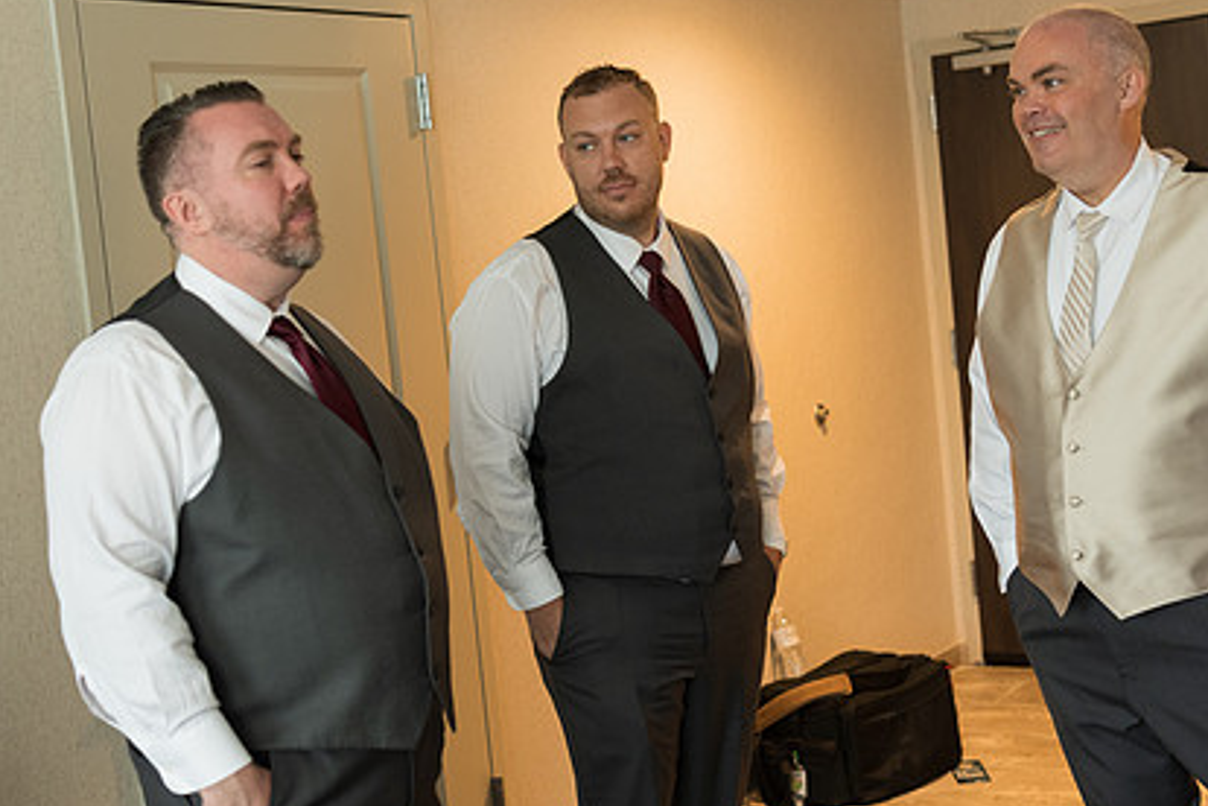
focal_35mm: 56
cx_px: 630
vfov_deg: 24.2
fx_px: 1879
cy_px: 334
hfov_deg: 35.6
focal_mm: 40
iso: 1100
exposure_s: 1/125
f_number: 2.8
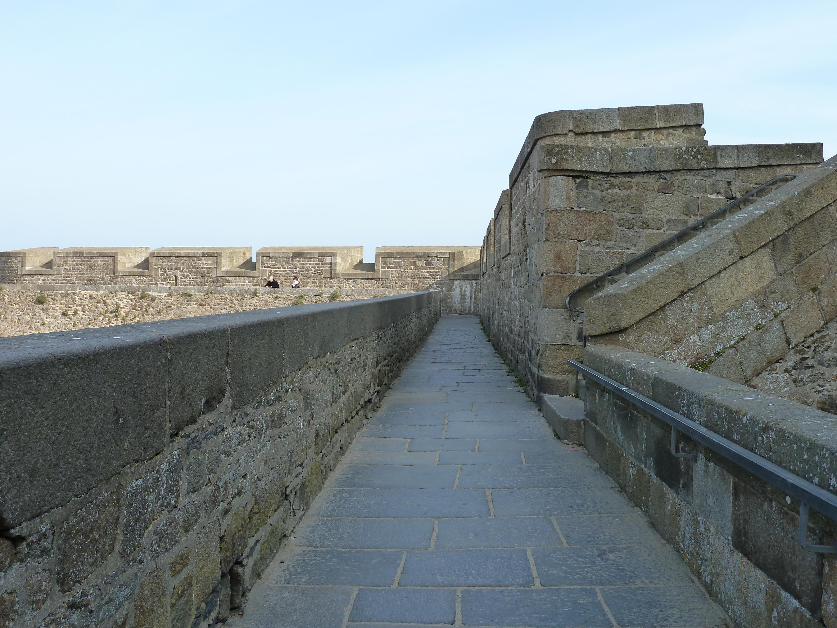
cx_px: 418
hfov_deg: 52.6
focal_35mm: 35
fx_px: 846
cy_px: 314
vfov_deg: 40.7
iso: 125
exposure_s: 1/250
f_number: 4
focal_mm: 5.7
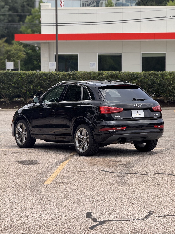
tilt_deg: -2.8
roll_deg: +0.4
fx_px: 809
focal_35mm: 120
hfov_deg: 12.3
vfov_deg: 16.4
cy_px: 117
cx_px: 88
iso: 50
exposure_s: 1/1395
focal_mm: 15.66
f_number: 2.8
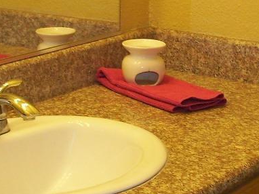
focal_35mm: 114
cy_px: 108
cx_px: 148
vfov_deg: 13.0
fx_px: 852
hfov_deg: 17.3
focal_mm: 5.7
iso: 80
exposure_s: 1/40
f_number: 2.9
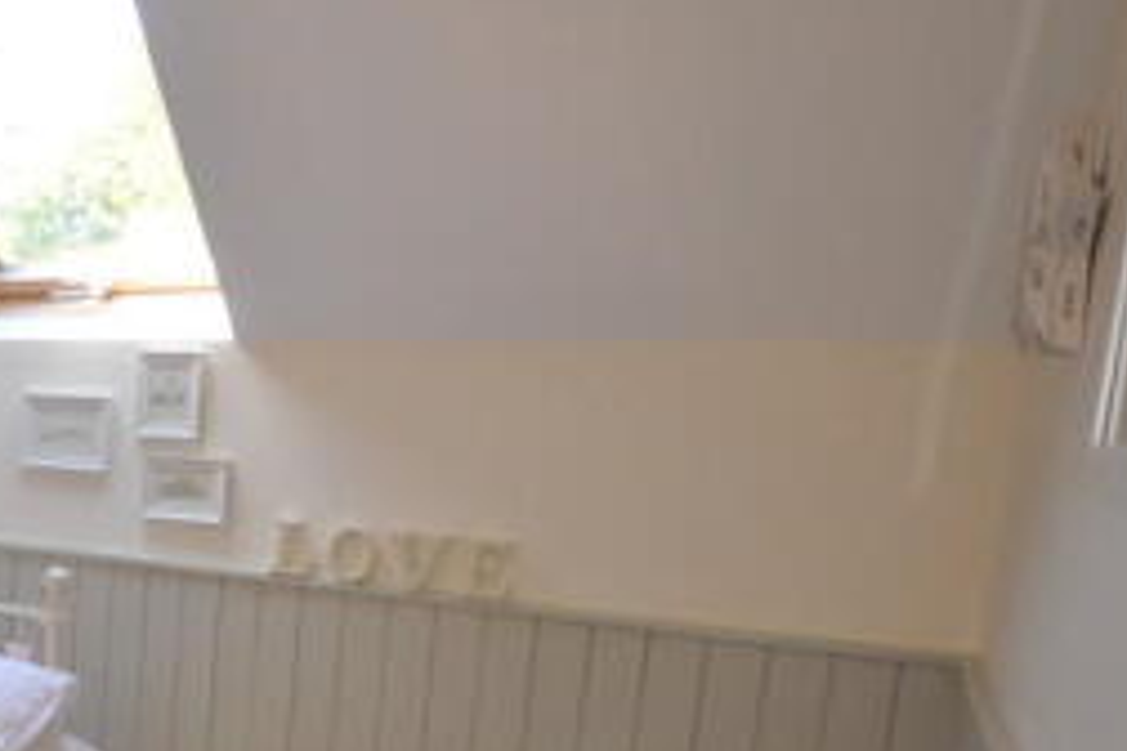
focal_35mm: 39
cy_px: 563
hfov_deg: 36.1
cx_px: -282
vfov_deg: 33.5
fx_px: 1221
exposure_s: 1/125
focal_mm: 10
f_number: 4
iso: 560
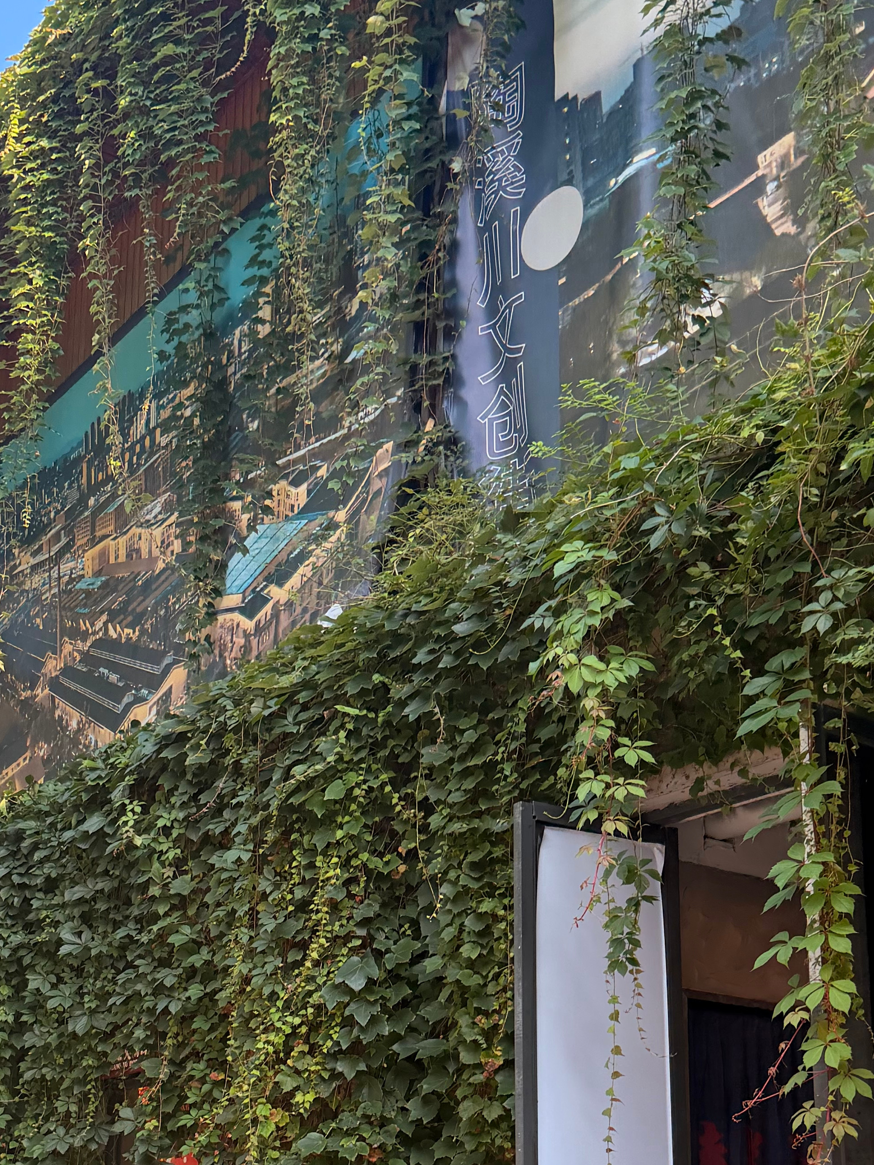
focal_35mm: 53
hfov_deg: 27.3
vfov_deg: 35.0
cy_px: 933
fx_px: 1784
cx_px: 287
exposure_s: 1/488
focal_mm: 6.76
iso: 100
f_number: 1.78
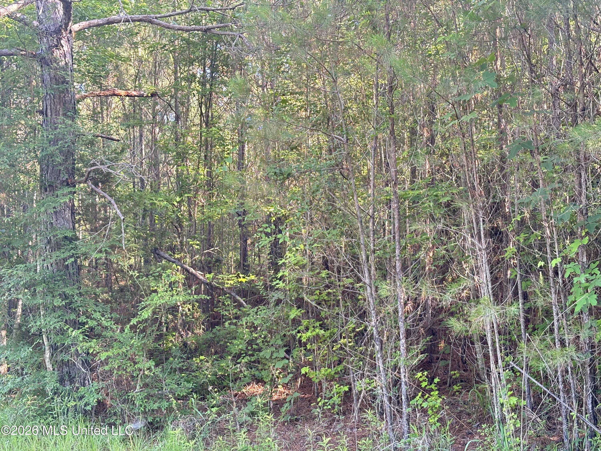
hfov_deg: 36.8
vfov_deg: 28.0
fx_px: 903
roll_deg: +1.3
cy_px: 226
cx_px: 300
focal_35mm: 52
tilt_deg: +4.7
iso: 100
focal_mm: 5.96
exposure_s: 1/60
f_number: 1.6
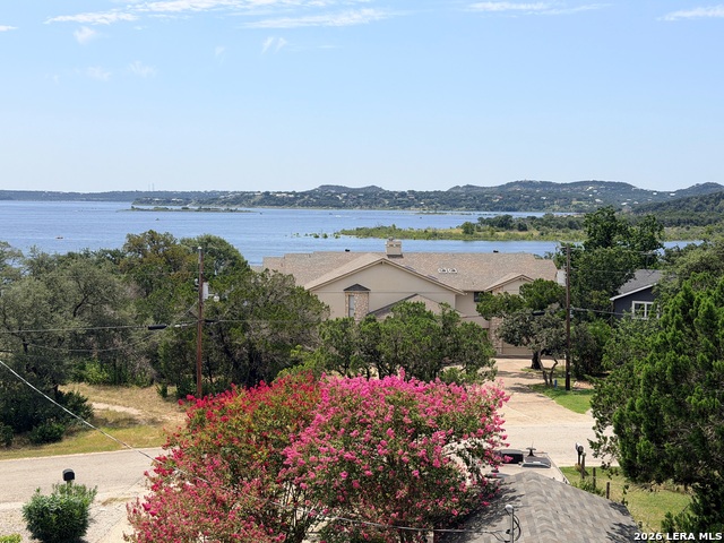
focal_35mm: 48
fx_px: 1004
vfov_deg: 30.3
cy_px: 272
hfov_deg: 39.7
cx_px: 362
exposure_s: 1/7874
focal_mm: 6.76
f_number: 1.78
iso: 64
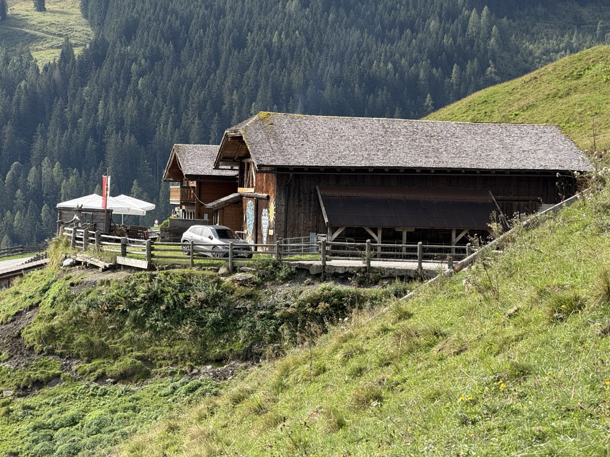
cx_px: 305
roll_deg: -1.7
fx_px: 1762
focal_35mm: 100
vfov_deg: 14.8
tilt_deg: -1.9
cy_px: 228
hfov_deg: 19.6
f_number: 2.8
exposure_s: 1/465
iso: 50
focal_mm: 16.89
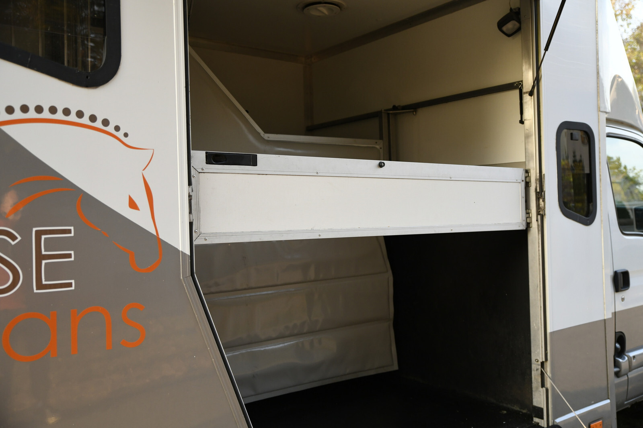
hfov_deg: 54.4
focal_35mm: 35
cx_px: 322
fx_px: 625
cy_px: 214
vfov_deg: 37.9
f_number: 2.8
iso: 1000
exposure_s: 1/640
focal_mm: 35
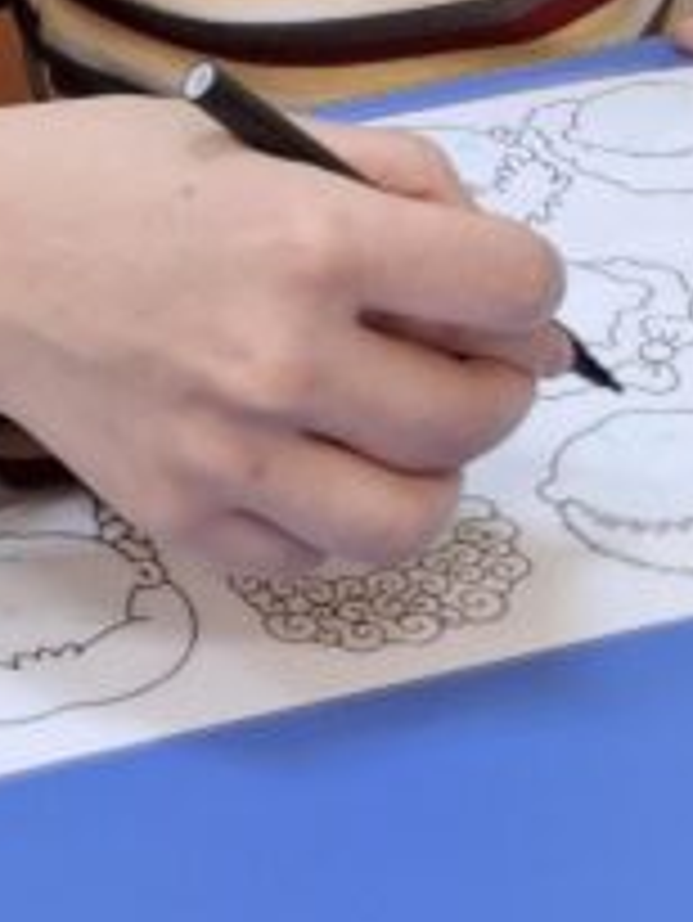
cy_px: -517
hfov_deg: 12.8
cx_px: 27
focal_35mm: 115
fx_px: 3066
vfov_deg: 15.6
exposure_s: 1/100
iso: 160
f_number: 1.8
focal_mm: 5.54
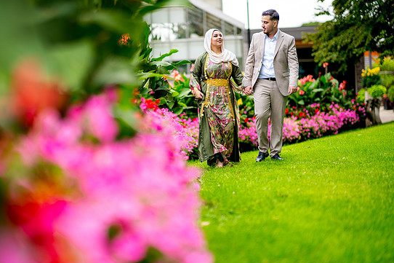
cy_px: 128
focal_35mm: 91
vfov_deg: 15.0
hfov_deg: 22.4
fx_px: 996
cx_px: 188
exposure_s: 1/2500
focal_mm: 85
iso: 100
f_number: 1.4
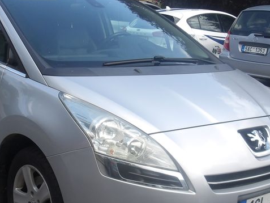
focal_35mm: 58
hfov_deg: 33.1
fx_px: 453
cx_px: 110
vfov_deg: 25.2
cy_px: 112
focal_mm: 4.9
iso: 100
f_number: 3
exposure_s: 1/569
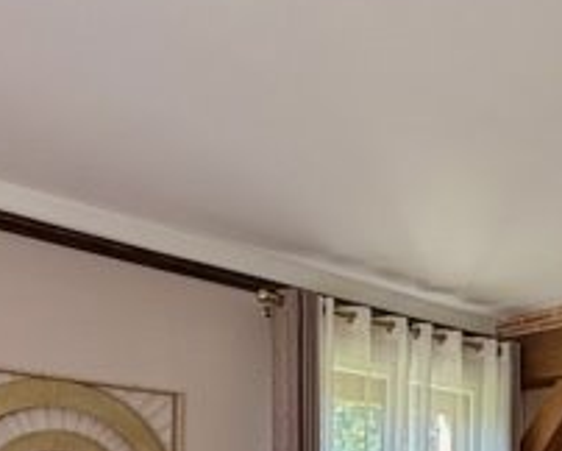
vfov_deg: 25.5
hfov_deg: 32.3
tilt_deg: +0.7
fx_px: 899
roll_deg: -0.9
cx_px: 543
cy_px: 529
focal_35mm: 54
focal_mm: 2.22
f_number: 2.2
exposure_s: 1/99
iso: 125
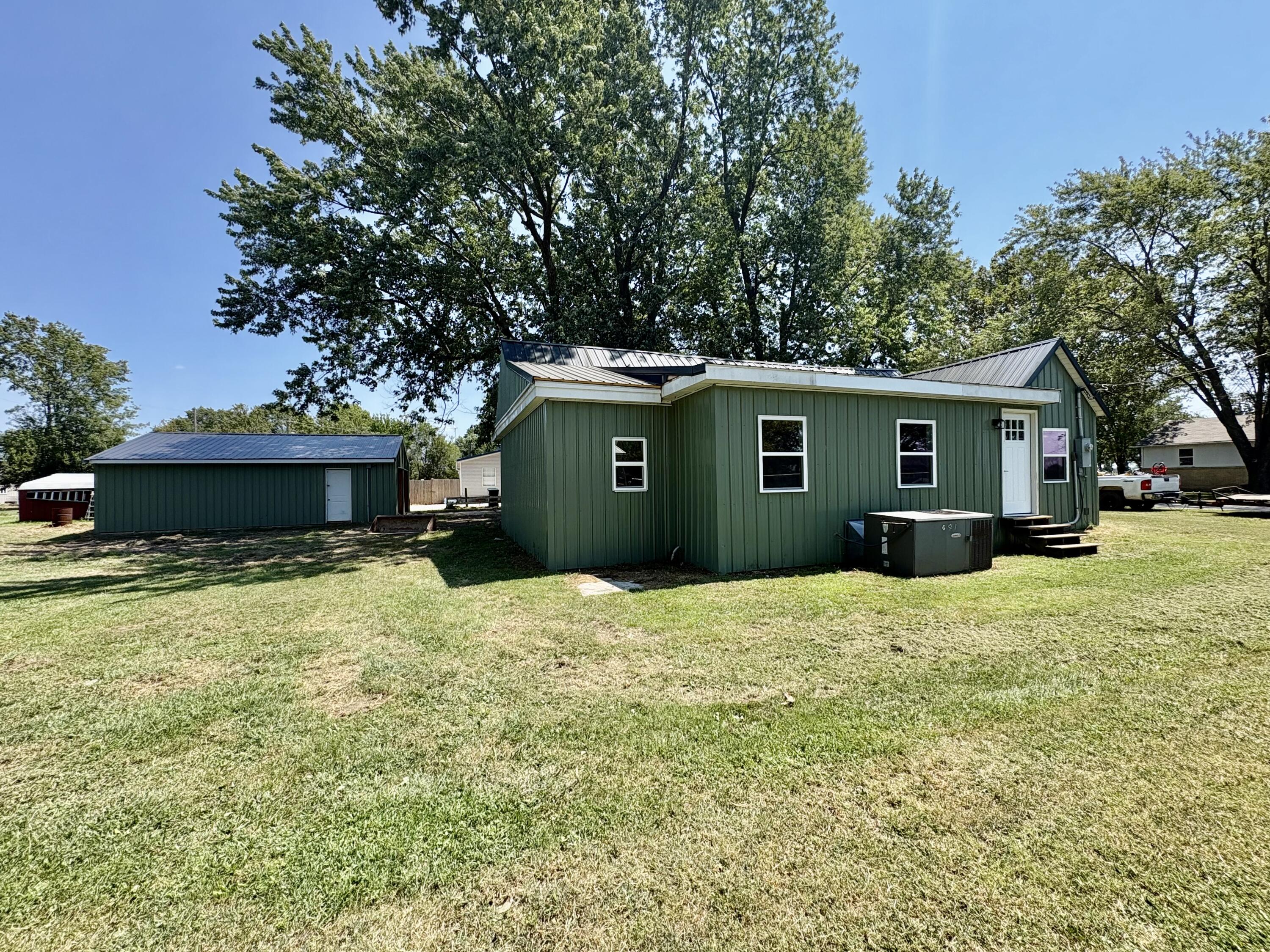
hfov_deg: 102.1
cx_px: 635
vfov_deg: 85.7
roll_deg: +1.5
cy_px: 476
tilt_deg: +0.8
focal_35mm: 14
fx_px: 514
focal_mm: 2.22
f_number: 2.2
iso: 40
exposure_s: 1/771
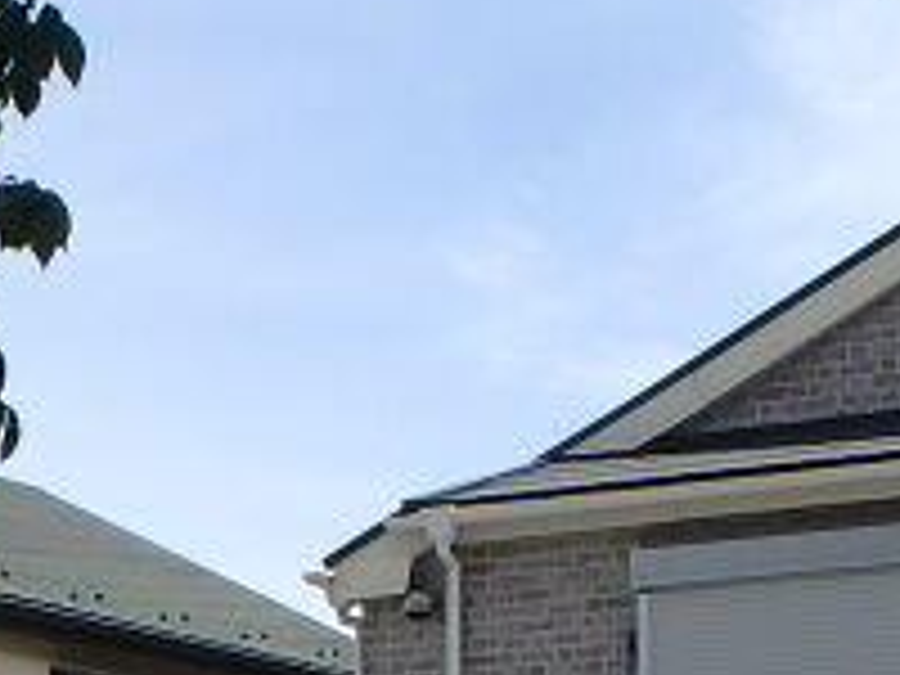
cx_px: 423
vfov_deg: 14.2
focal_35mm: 100
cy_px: 886
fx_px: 2600
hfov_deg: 19.6
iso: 125
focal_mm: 3.7
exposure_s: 1/500
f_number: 6
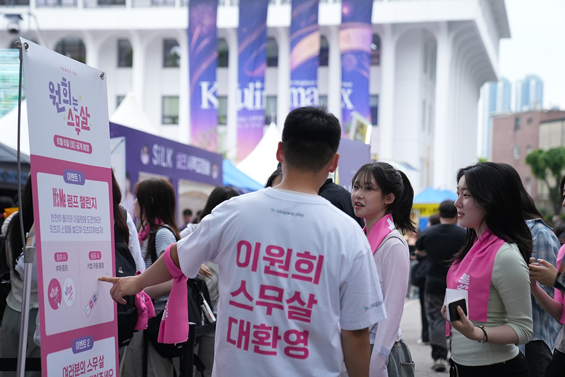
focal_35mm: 61
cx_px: 282
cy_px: 188
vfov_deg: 22.3
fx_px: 958
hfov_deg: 32.9
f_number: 2.8
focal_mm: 61
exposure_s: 1/8000
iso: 2500
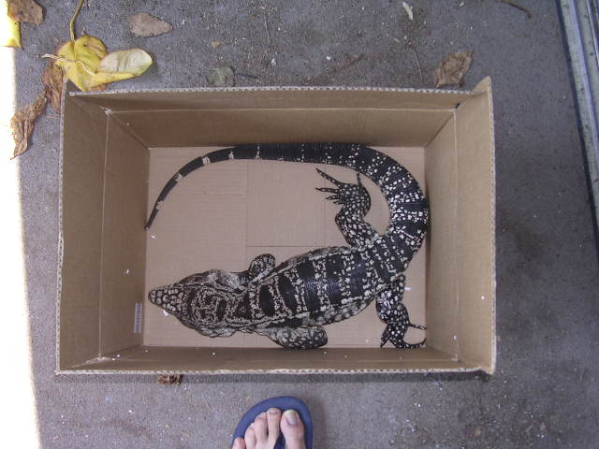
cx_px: 300
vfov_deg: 37.7
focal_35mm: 38
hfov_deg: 49.0
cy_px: 224
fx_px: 658
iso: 100
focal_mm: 5.8
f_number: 2.8
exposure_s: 1/60.1
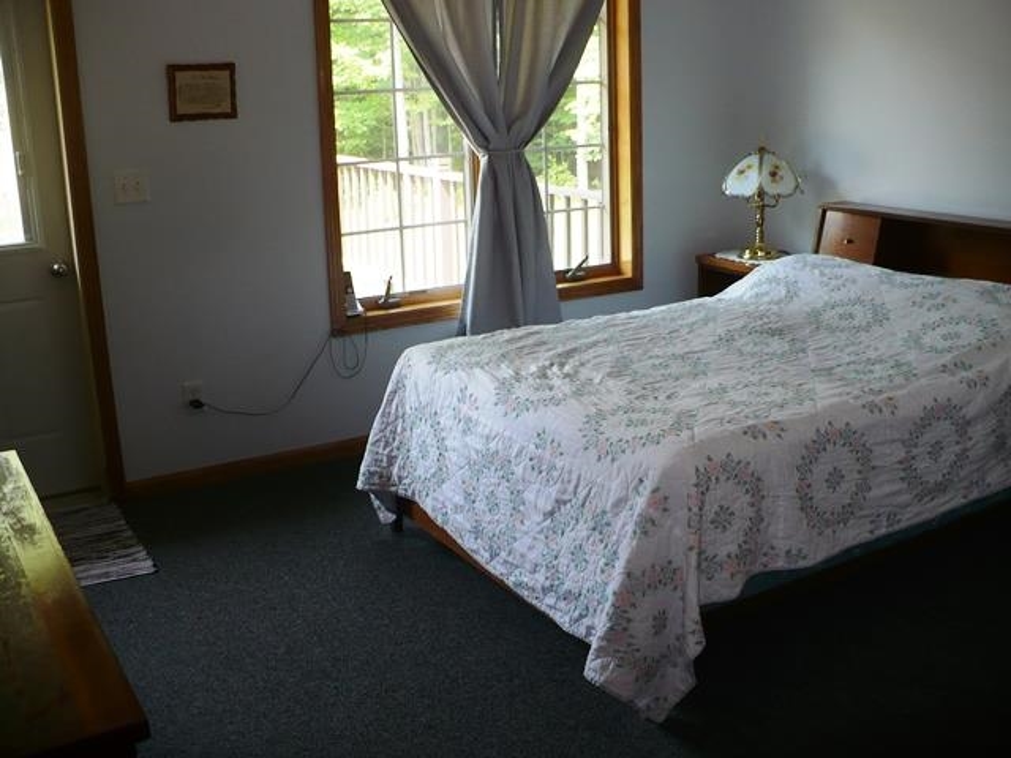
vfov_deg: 38.7
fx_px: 1081
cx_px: 506
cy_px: 379
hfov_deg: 50.1
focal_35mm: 37
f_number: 2.8
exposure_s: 1/30
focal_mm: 6.1
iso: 100
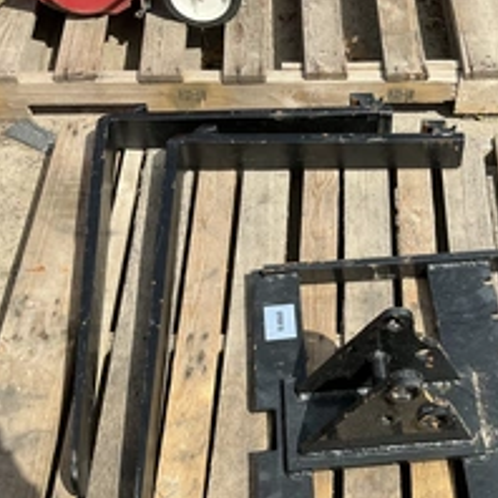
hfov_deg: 33.1
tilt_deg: -55.0
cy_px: 355
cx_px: 397
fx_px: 814
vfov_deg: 33.5
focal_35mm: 50
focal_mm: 3
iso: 25
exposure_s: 1/1577
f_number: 1.8
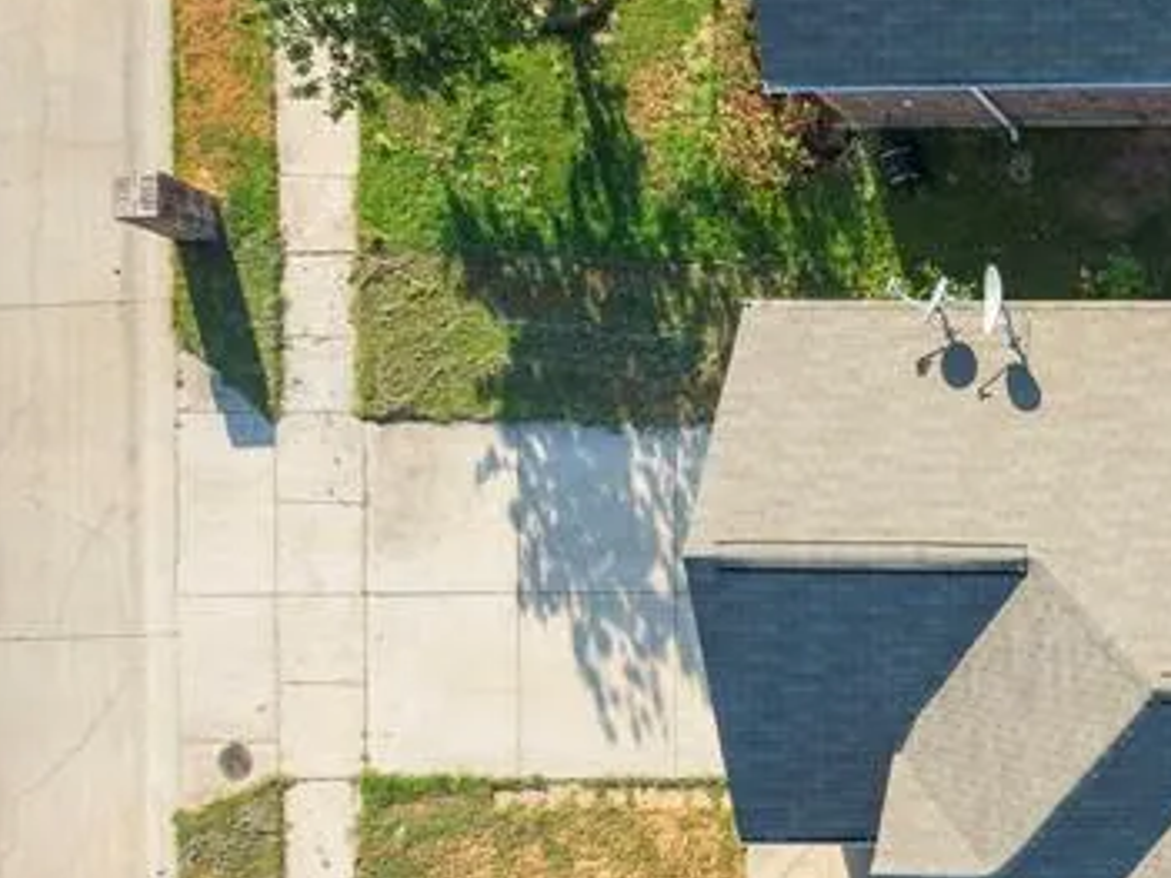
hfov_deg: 23.1
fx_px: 2367
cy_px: 881
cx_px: 1695
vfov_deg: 20.3
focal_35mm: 70
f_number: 7.1
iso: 100
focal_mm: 12.29
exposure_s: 1/120
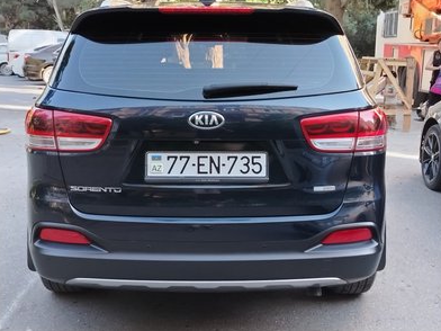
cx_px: 222
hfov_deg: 39.7
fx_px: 612
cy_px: 164
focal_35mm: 48
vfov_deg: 30.3
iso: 269
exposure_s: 1/100
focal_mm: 5.25
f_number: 1.75
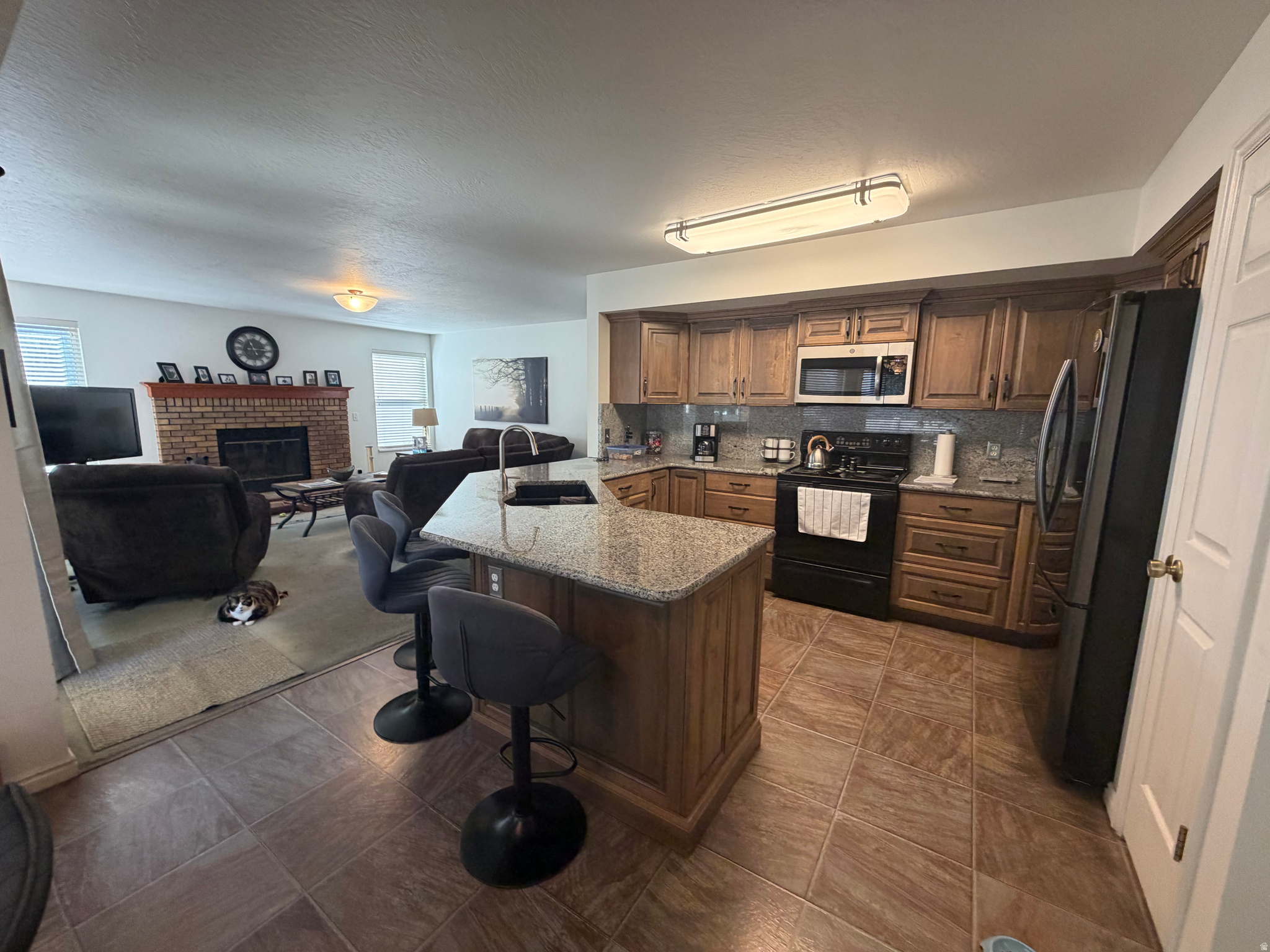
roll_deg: +0.0
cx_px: 635
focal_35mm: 14
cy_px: 476
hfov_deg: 102.1
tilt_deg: -9.1
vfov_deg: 85.7
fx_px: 514
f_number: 2.2
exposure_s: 1/120
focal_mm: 2.22
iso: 250
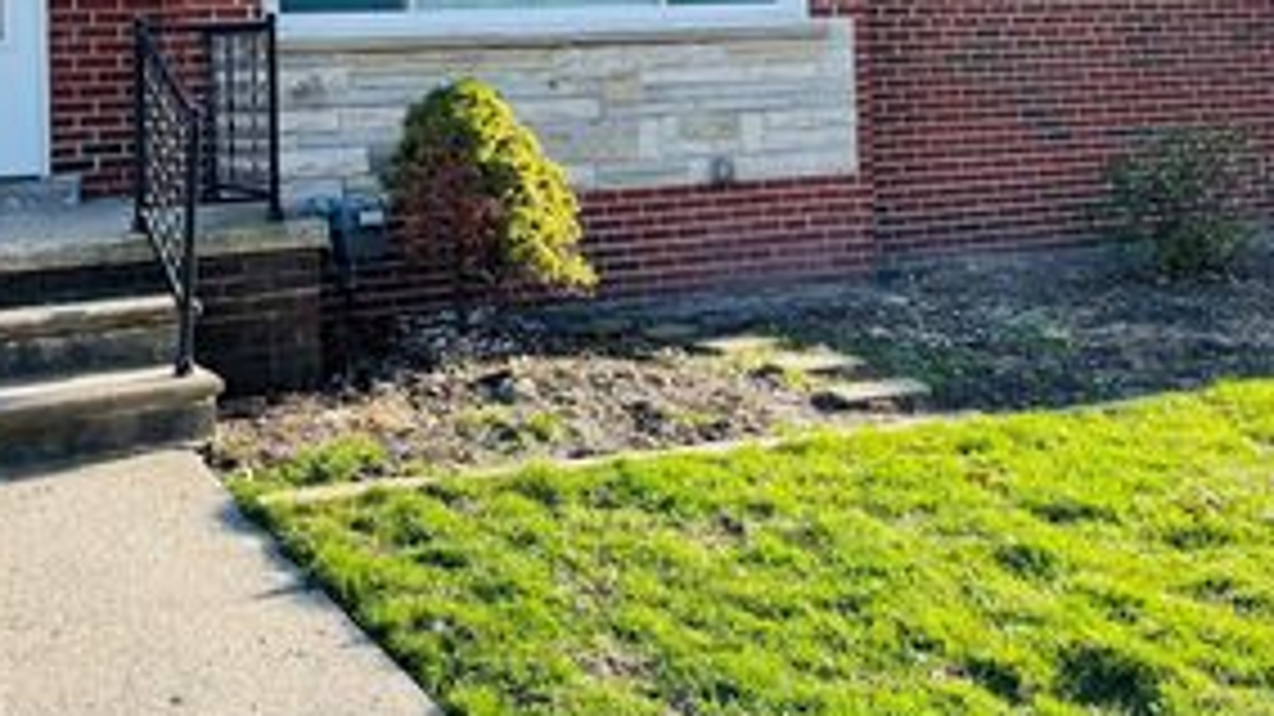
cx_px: 342
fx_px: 1689
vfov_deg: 23.1
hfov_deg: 40.3
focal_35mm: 50
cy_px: 34
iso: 32
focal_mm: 4.2
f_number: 1.6
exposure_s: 1/609
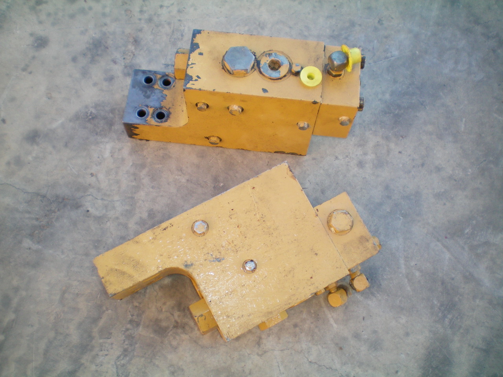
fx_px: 552
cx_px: 252
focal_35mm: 38
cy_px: 188
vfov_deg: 37.7
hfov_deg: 49.0
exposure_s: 1/80
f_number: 3.1
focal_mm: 6.3
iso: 64
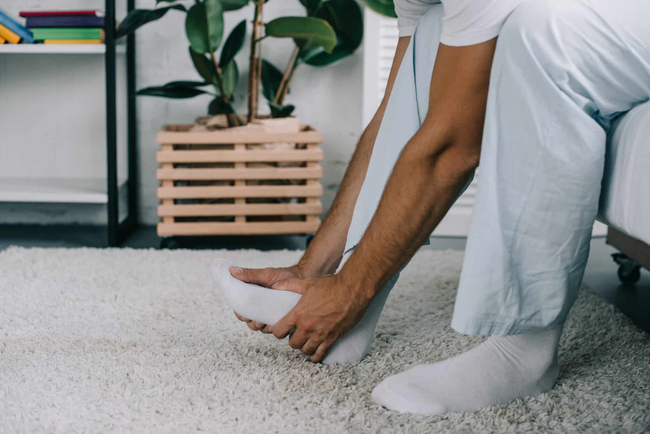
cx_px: 325
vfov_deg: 27.0
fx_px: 903
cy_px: 217
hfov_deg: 39.6
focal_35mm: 50
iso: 800
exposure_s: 1/160
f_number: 3.5
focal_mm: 50
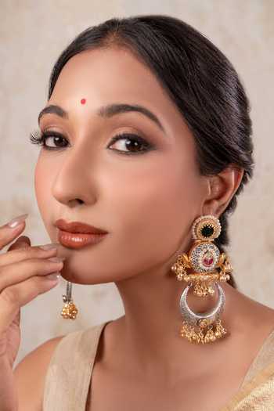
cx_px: 137
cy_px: 206
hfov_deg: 22.3
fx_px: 696
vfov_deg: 32.9
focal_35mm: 61
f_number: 7.1
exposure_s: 1/125
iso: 1000
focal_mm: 61
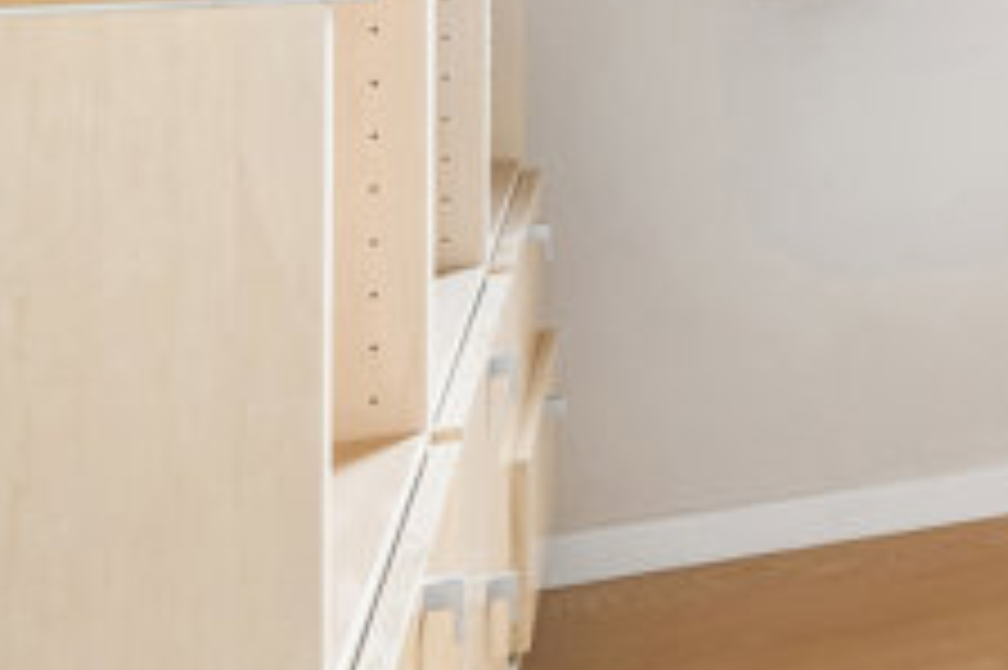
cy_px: -268
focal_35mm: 70
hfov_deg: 22.0
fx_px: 1953
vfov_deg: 17.9
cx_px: 1652
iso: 200
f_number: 8
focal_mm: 13
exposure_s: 1/60
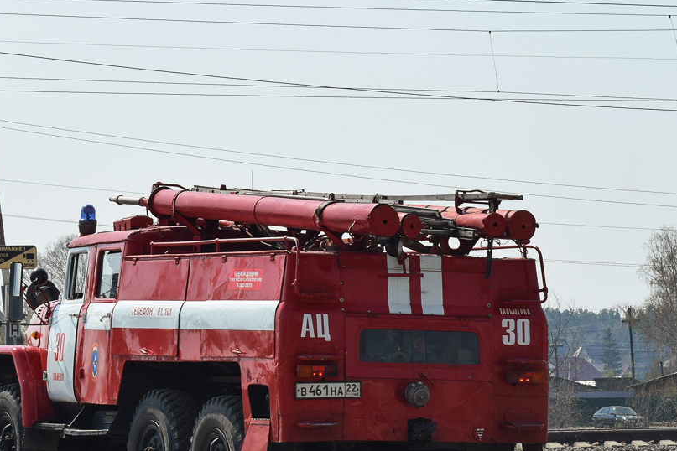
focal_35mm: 123
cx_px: 213
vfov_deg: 11.2
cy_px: 246
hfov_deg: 16.6
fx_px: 2308
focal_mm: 55
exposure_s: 1/400
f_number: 10
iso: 200
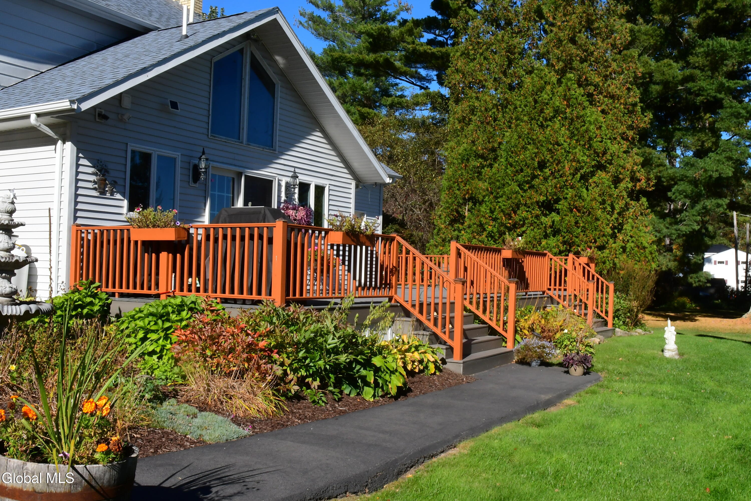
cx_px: 376
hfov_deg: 53.1
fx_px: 751
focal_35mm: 36
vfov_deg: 36.9
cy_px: 250
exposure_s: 1/160
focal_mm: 18
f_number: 22
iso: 500
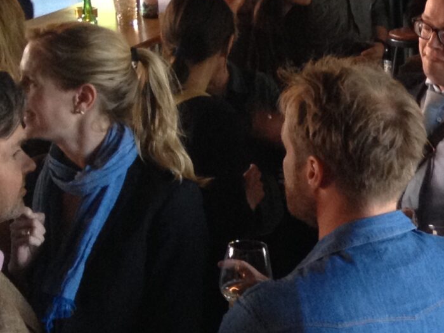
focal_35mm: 128
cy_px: 185
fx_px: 1642
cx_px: 751
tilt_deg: -17.1
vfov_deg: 11.6
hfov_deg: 14.0
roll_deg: -2.2
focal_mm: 4.28
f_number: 2.4
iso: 125
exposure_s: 1/20
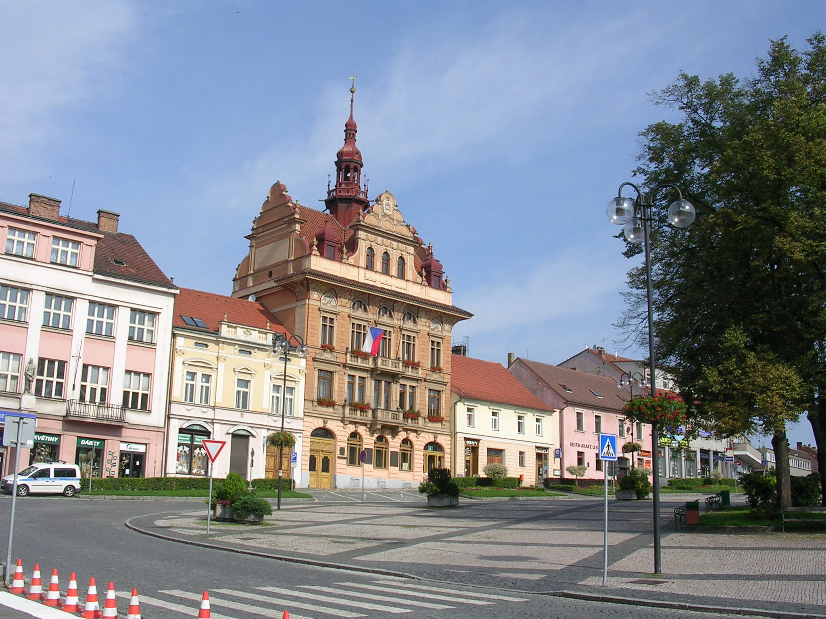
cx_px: 413
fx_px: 907
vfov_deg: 37.7
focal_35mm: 38
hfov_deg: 49.0
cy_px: 310
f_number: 5.6
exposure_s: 1/370
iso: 50
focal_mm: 5.8
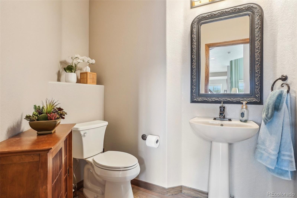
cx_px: 148
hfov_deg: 90.0
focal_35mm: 18
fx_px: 148
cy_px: 99
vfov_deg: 67.4
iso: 400
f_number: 8
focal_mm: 12
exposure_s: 1/5
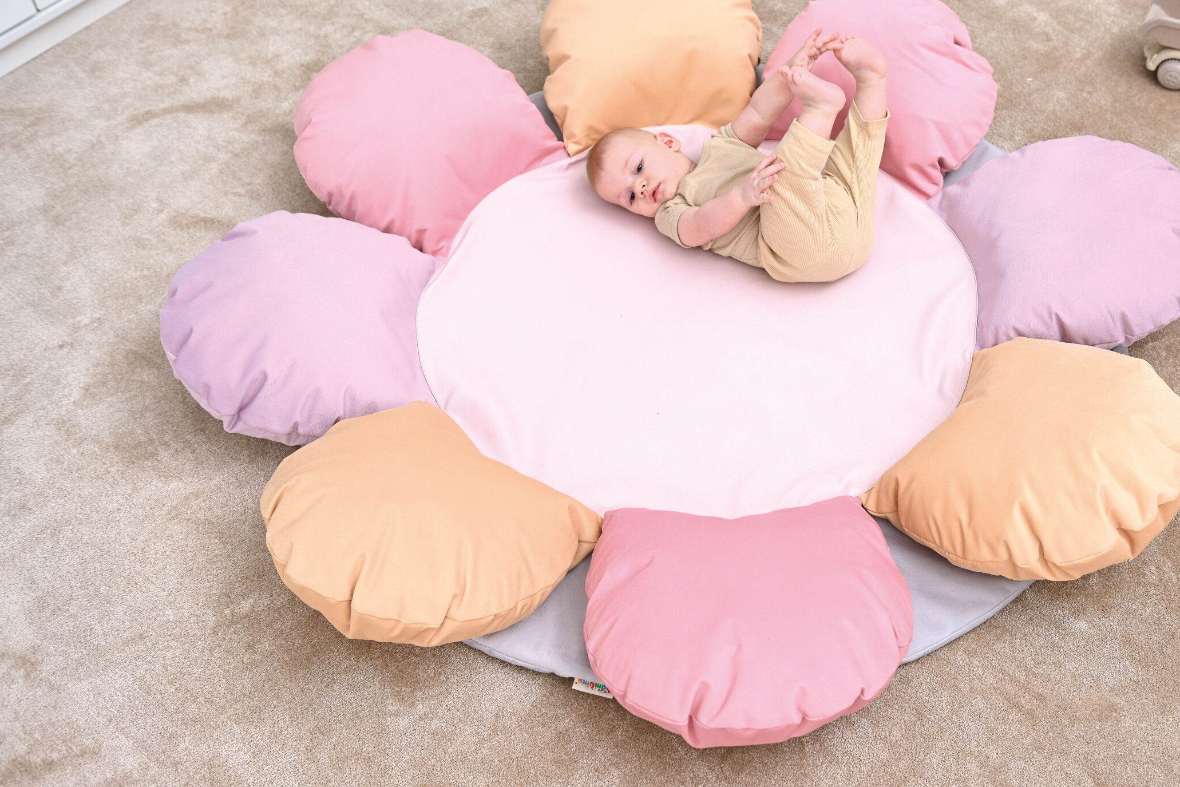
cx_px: 696
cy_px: 366
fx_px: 1442
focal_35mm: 44
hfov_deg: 44.3
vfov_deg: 30.5
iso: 64
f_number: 3.5
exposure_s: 1/60
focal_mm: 36
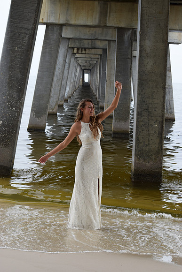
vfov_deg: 24.6
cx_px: 91
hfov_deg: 16.6
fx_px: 625
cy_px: 136
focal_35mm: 82
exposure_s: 1/250
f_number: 8
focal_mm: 55
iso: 400
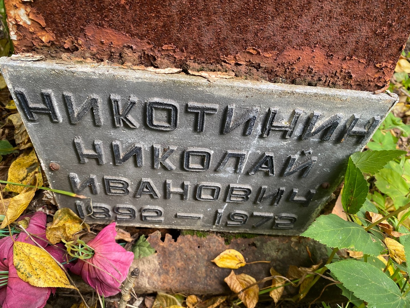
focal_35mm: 26
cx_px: 205
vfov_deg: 53.1
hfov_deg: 67.3
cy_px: 154
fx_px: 308
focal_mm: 4.25
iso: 64
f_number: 1.8
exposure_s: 1/122
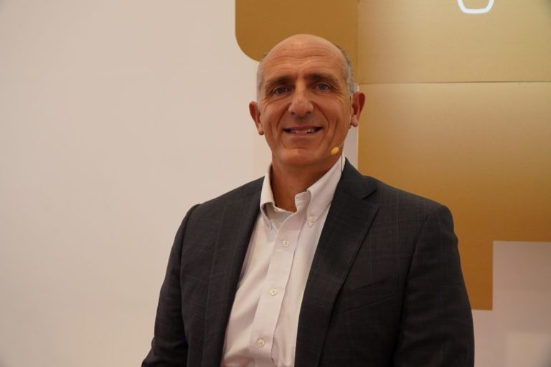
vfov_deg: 34.2
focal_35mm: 39
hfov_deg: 49.6
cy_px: 184
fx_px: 597
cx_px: 276
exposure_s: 1/125
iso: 1250
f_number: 4.5
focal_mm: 26
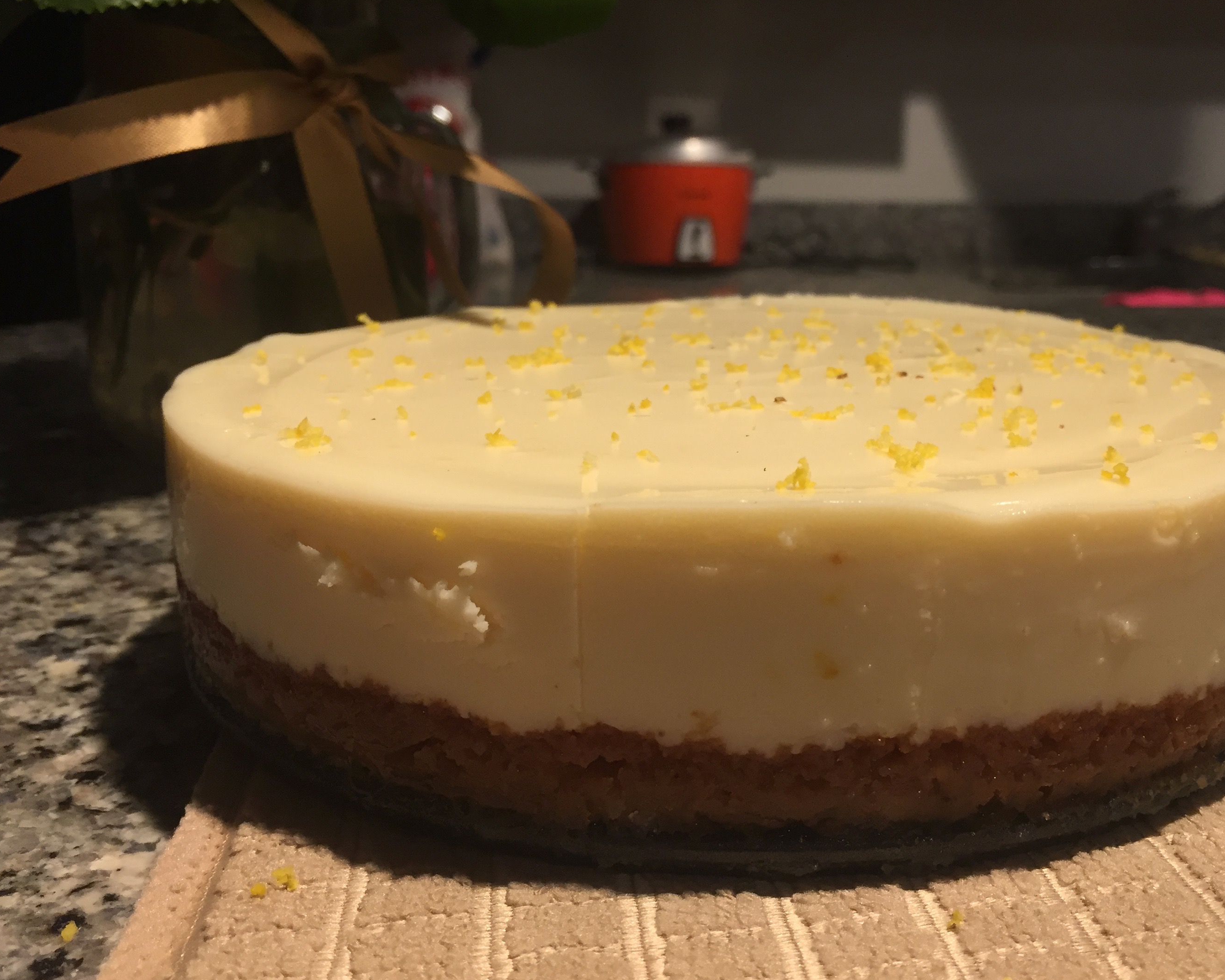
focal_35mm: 35
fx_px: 1269
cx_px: 745
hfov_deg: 51.1
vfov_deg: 42.2
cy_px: 438
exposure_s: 1/40
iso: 32
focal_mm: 4.15
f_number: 2.2
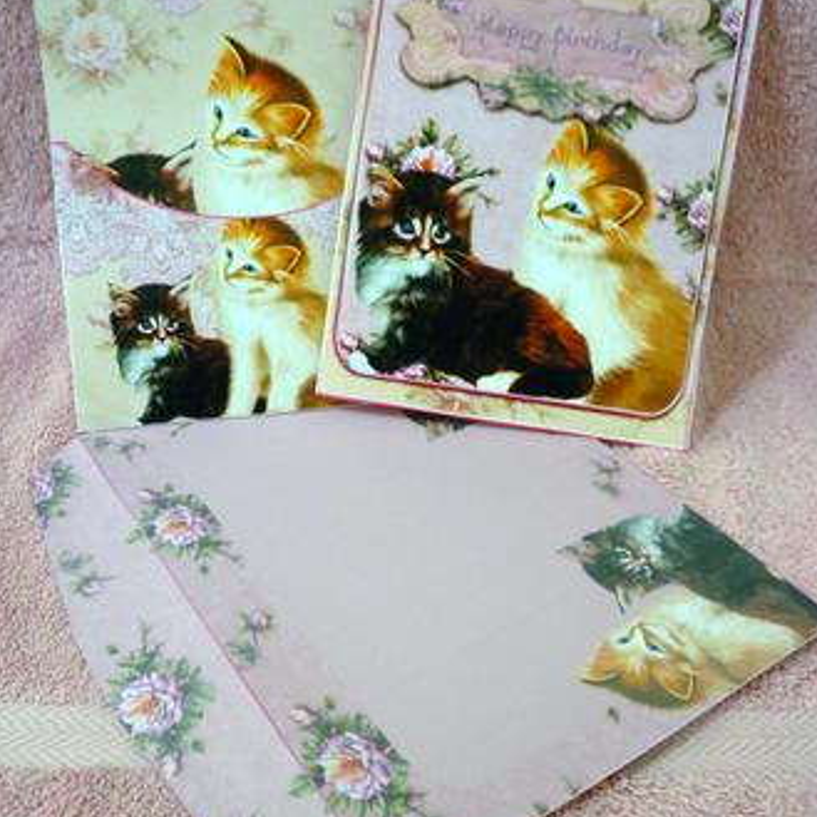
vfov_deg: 47.2
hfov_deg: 47.2
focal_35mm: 35
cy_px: 410
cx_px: 408
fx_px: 935
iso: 400
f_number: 3.3
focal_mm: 5.2
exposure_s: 1/13
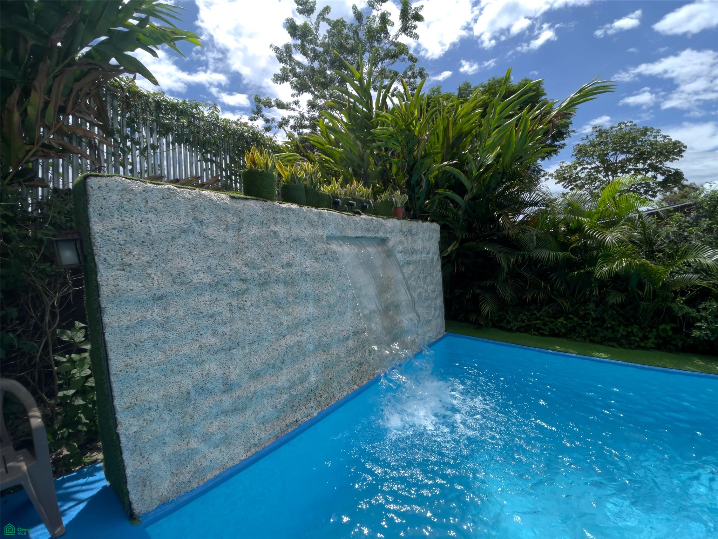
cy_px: 270
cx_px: 359
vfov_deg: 89.9
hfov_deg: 106.2
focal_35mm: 13
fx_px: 270
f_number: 2.4
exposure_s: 1/1020
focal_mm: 1.5
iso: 25
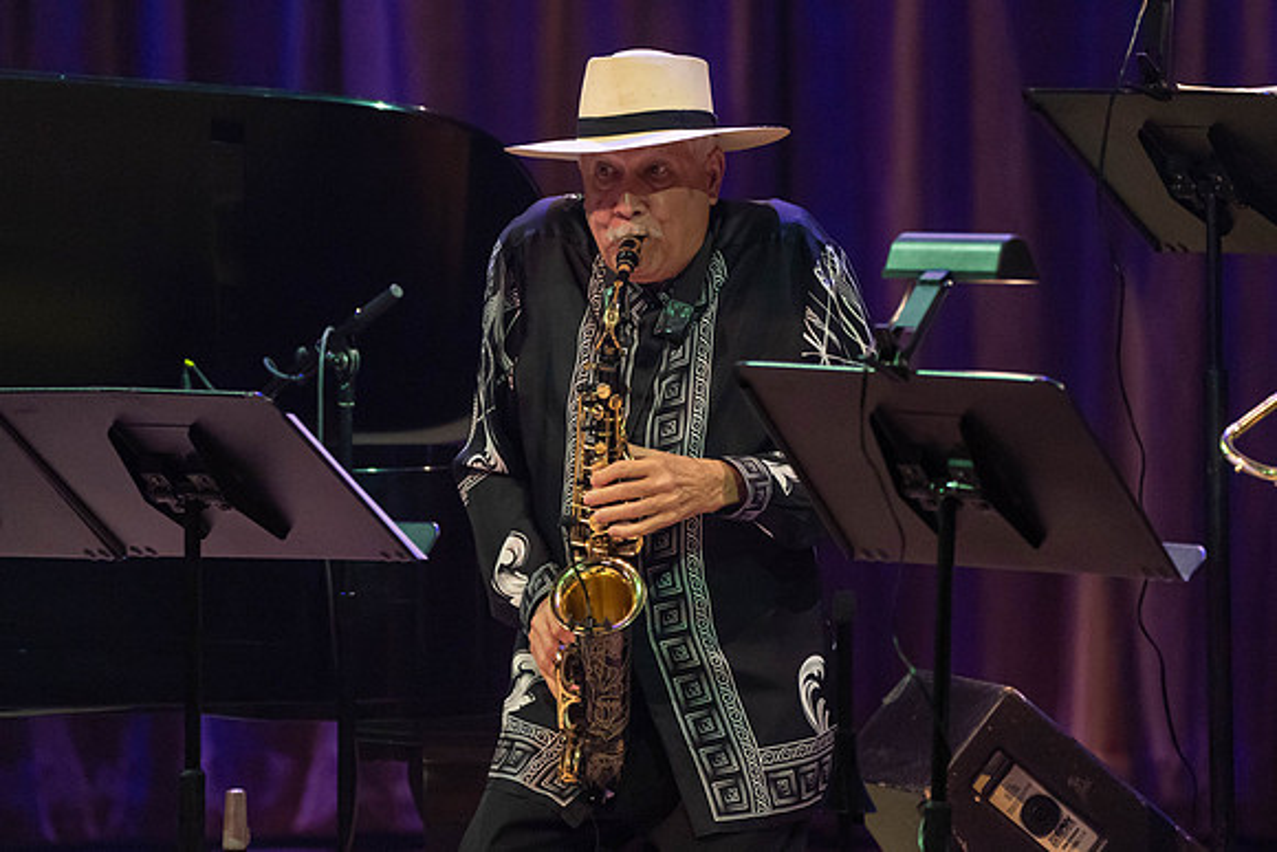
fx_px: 18605
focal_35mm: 524
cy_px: 347
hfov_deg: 3.9
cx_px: 667
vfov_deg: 2.6
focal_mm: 400
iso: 3200
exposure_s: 1/250
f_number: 6.3
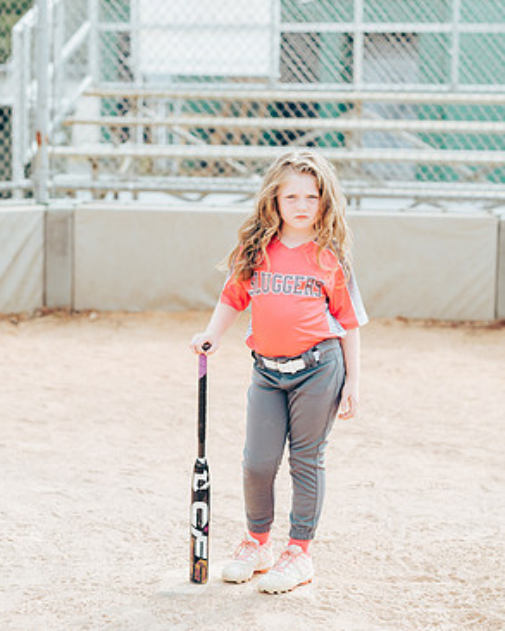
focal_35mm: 98
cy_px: 271
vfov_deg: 19.5
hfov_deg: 15.7
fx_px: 1830
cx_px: 248
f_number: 2.8
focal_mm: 85
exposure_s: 1/800
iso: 160
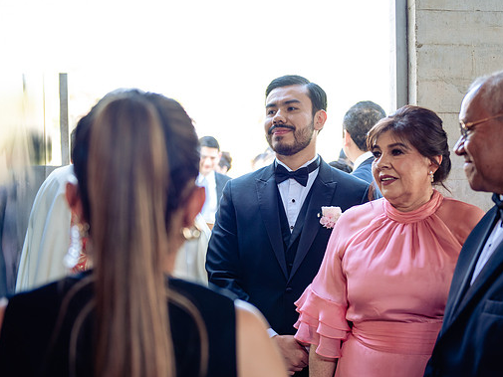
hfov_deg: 32.6
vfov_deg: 24.8
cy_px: 189
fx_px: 858
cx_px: 287
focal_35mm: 59
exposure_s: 1/200
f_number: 3.5
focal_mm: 52
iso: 640
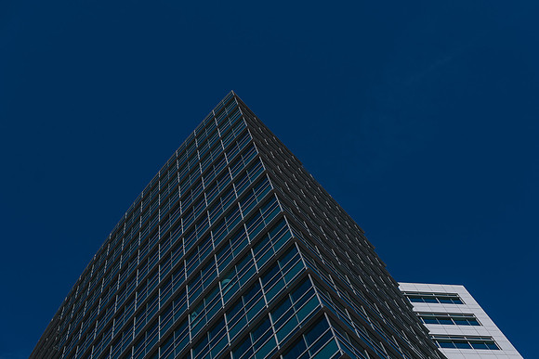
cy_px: 180
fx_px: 749
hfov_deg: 39.6
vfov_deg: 27.0
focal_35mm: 50
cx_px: 270
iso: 80
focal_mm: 50
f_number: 5
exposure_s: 1/800
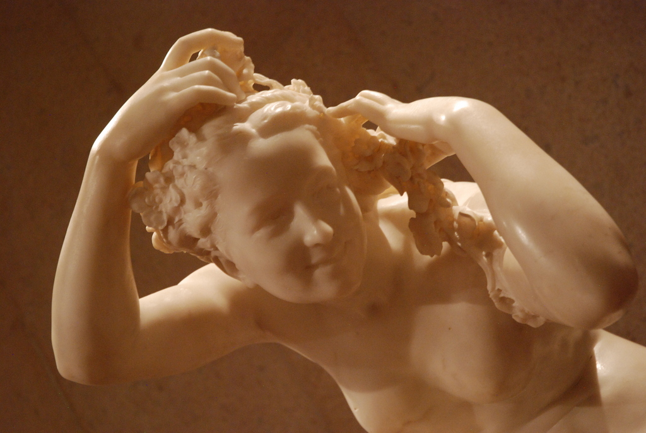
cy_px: 216
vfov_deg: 17.6
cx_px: 323
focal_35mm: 78
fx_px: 1402
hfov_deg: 26.0
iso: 1250
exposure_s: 1/13
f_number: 4.5
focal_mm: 52
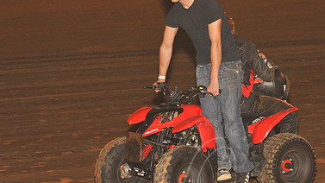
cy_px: 92
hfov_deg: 9.2
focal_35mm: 234
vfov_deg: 5.2
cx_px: 208
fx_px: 2016
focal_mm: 145
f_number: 6.3
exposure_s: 1/250
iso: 1000
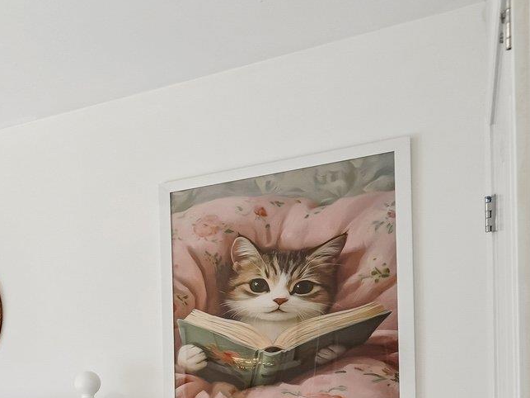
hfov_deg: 26.3
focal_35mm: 49
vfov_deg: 26.6
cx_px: -293
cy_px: 467
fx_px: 750
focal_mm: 16
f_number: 8
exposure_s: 1/50
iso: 250
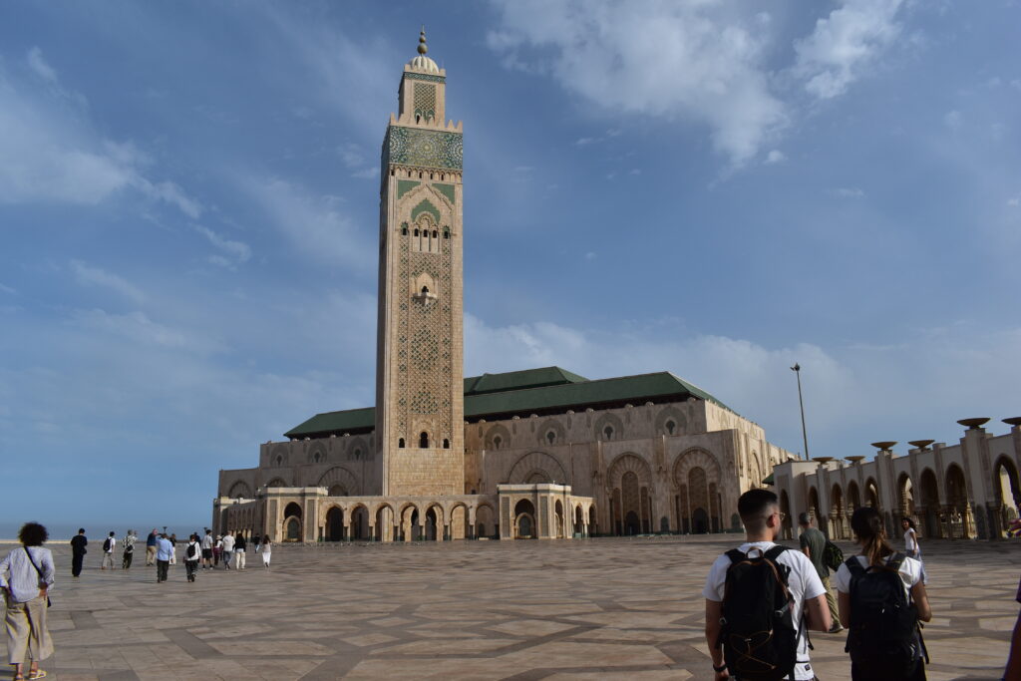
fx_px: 766
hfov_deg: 67.4
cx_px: 510
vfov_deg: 47.9
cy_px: 340
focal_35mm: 27
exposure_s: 1/500
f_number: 11
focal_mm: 18
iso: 220
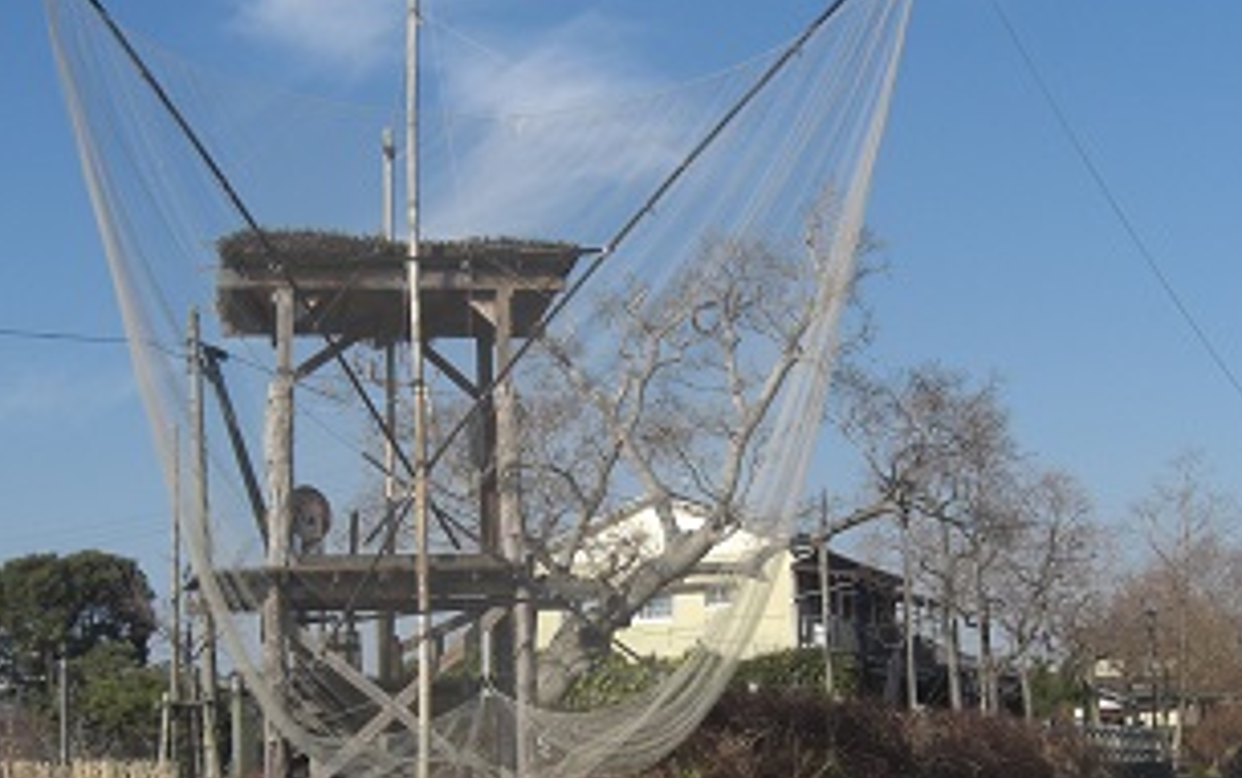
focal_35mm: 66
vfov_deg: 19.7
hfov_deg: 31.0
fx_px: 2235
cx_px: 562
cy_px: 532
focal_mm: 7.9
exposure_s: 1/200
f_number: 8
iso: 80
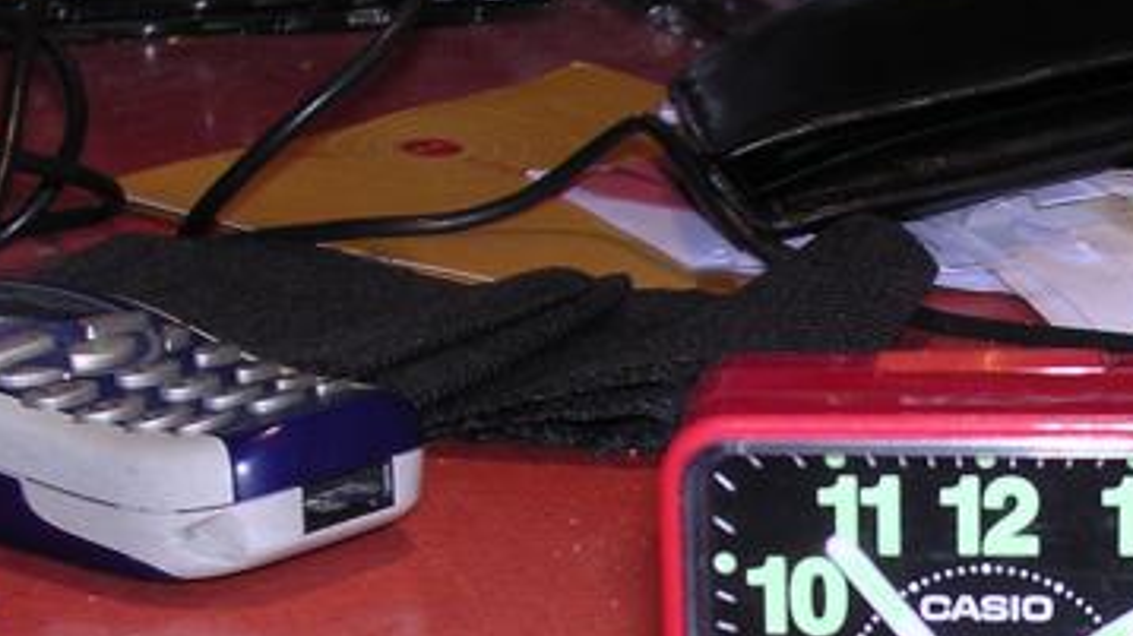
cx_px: 1127
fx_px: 3874
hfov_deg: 16.3
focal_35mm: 129
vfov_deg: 9.2
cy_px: 807
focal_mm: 8
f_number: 3.2
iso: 100
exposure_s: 1/60.1
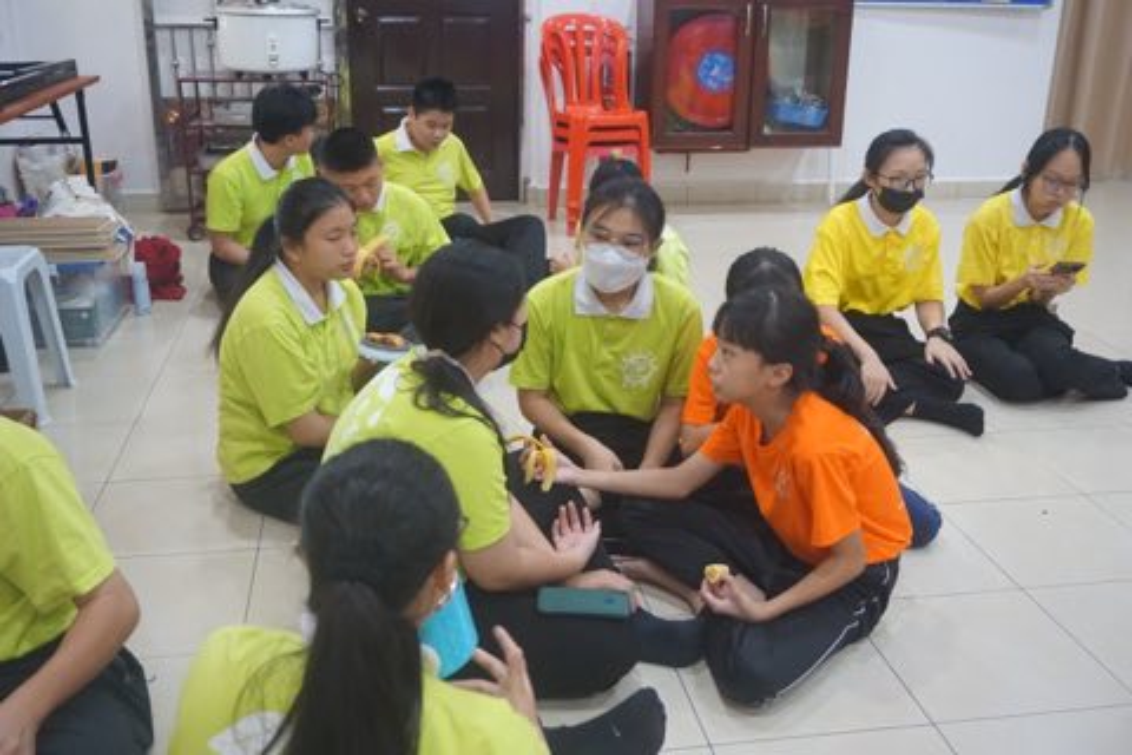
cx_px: 566
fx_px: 1132
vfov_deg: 36.9
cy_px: 378
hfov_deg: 53.1
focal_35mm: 36
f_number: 4.5
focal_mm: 24
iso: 3200
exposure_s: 1/125
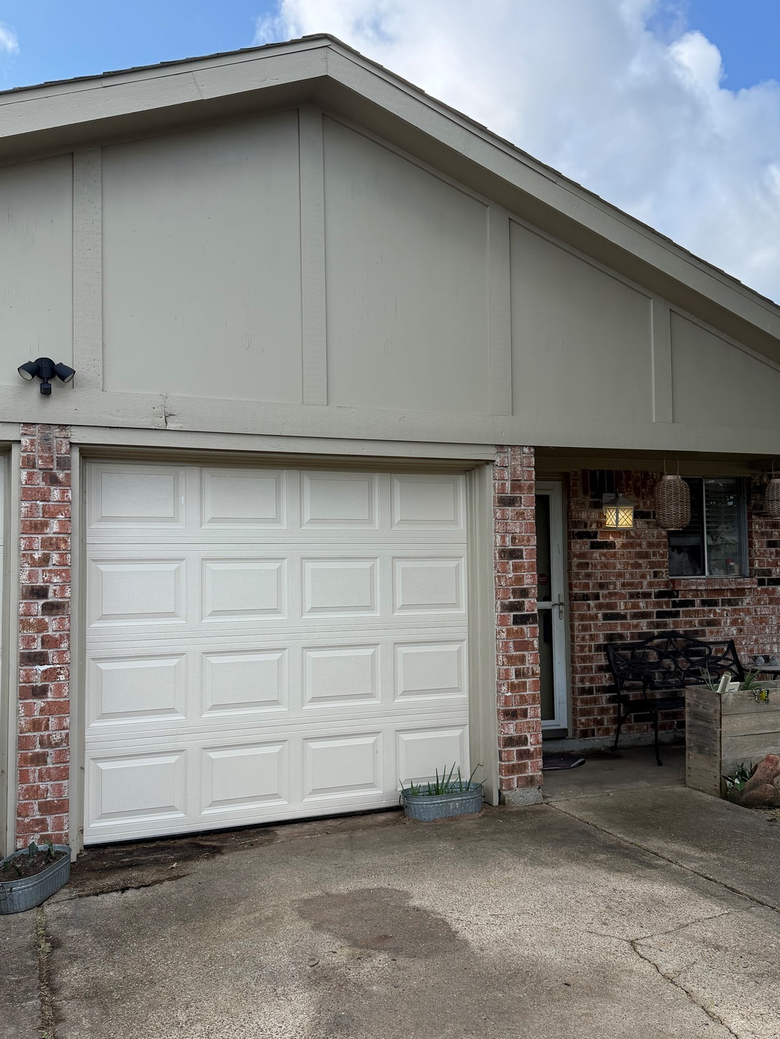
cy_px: 535
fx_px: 901
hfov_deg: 46.8
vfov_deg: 59.9
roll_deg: +1.3
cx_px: 397
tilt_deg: +2.3
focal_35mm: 30
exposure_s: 1/1553
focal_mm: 6.76
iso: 100
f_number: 1.78
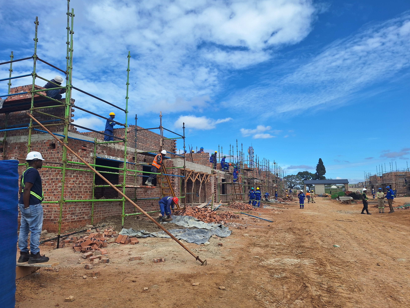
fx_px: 284
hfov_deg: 71.6
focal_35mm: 24
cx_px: 208
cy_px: 153
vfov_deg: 56.8
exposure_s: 1/2212
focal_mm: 5.54
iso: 40
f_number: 1.8
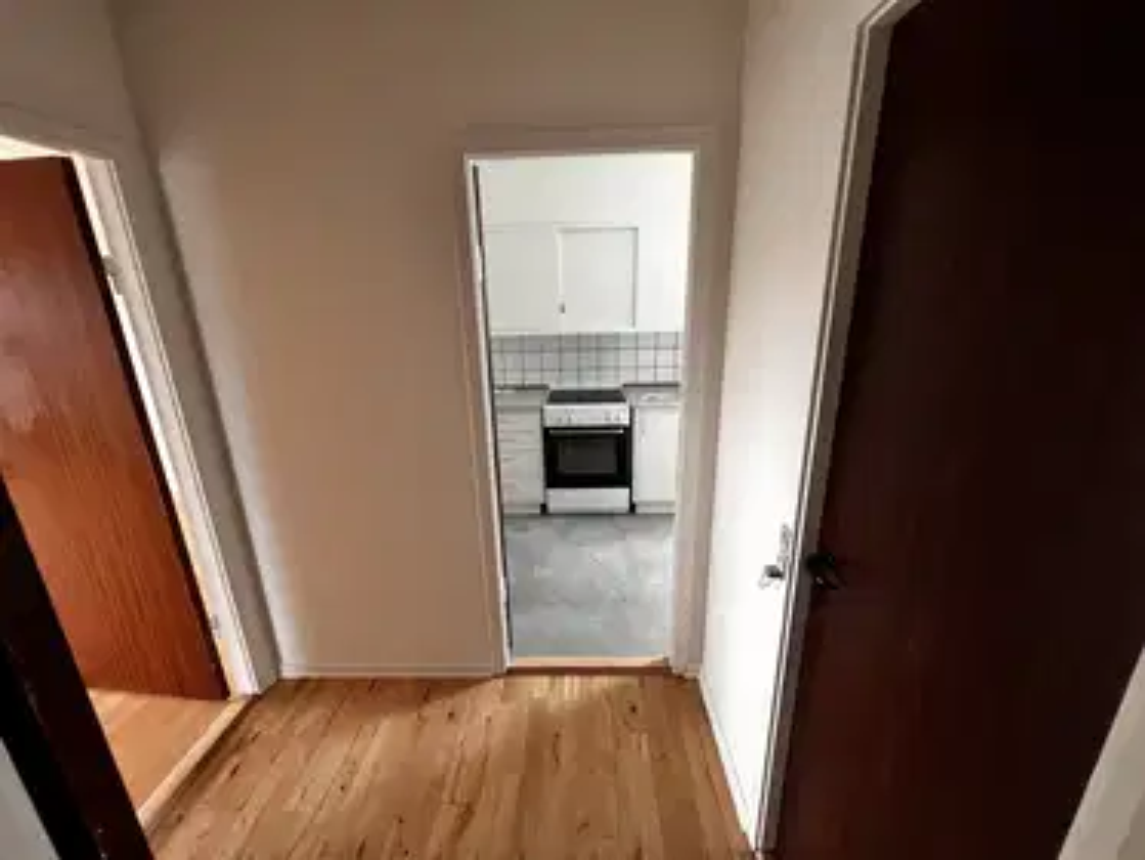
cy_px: 430
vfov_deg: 89.9
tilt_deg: -16.7
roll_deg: +1.4
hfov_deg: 106.2
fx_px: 430
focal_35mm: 13
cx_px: 572
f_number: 1.8
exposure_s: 1/60
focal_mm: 1.57
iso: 320
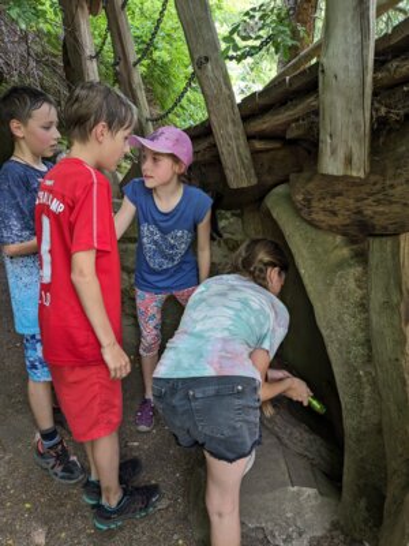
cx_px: 204
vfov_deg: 65.3
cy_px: 273
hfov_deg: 51.4
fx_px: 425
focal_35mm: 27
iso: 61
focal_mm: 4.38
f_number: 1.73
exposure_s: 1/99.9
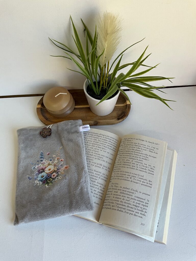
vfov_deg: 61.7
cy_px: 130
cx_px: 98
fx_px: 219
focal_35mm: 29
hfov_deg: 48.2
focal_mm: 3
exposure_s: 1/100
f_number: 1.8
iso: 20
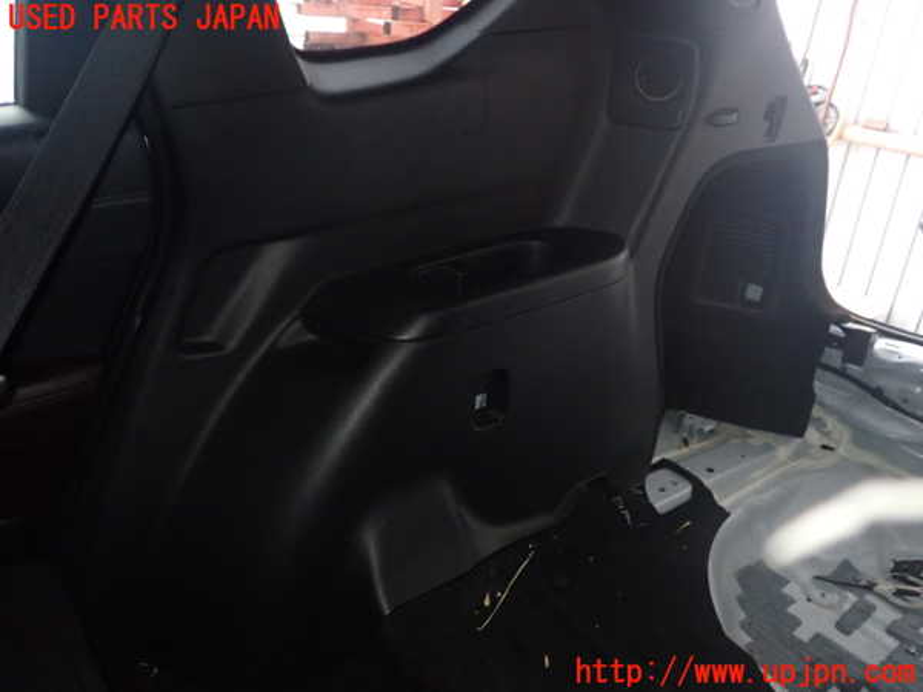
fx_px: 800
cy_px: 346
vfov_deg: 46.8
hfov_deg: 60.0
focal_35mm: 30
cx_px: 462
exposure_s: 1/30
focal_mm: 5.4
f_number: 6.3
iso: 800
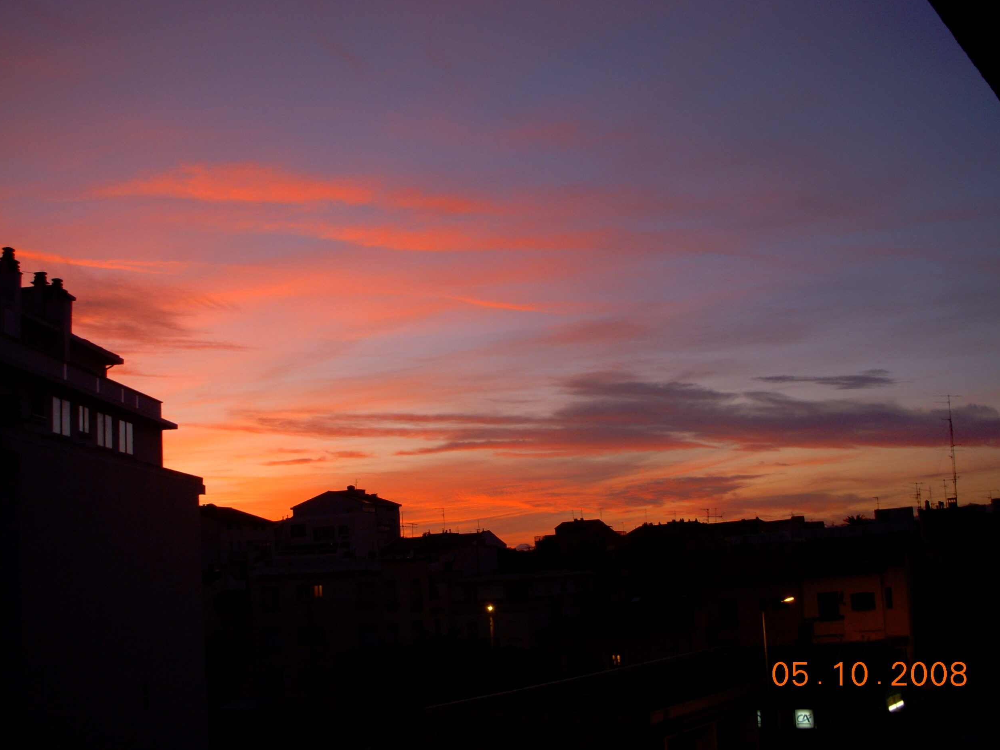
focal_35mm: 39
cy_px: 370
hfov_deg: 47.9
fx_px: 1127
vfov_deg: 36.8
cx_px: 496
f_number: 3.3
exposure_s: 1/30
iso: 100
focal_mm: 6.3
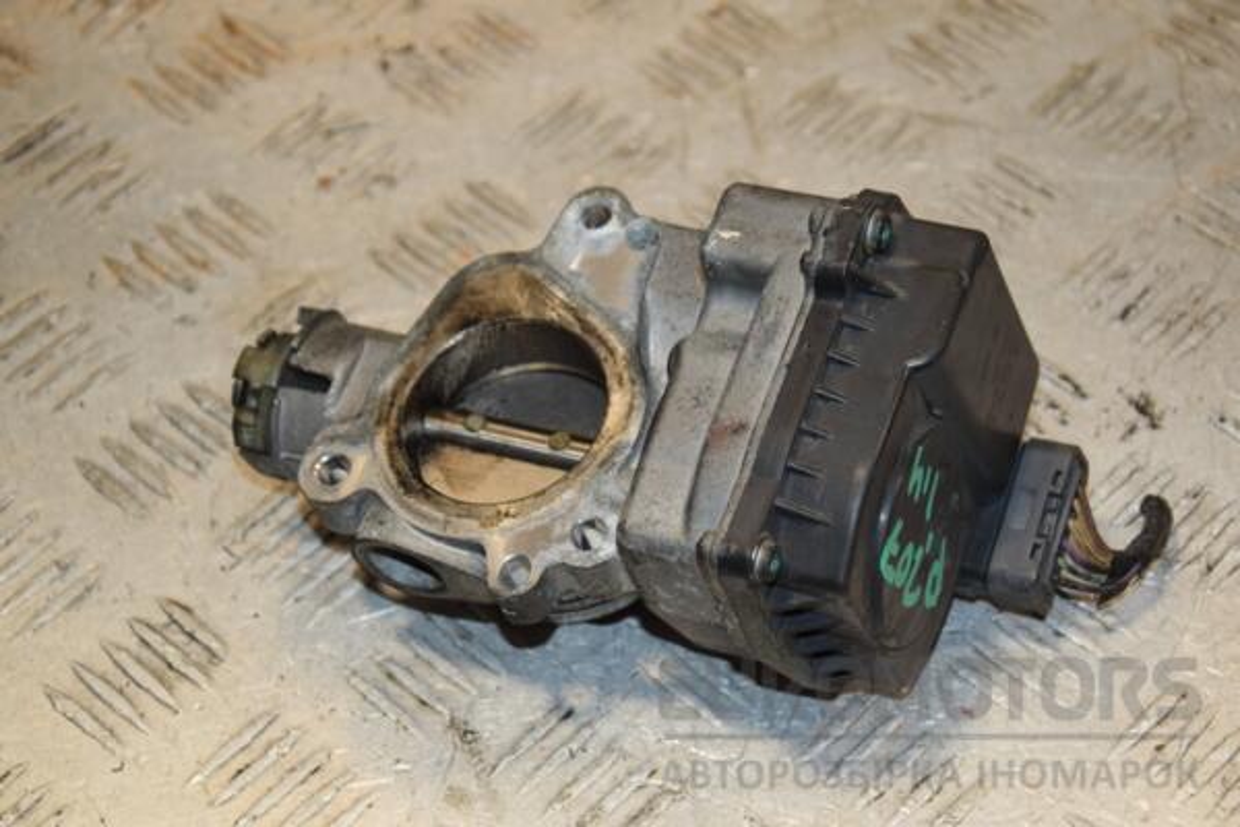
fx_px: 3203
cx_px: 620
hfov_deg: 21.9
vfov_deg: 14.7
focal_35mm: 93
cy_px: 414
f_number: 6.3
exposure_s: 1/200
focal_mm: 62
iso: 800
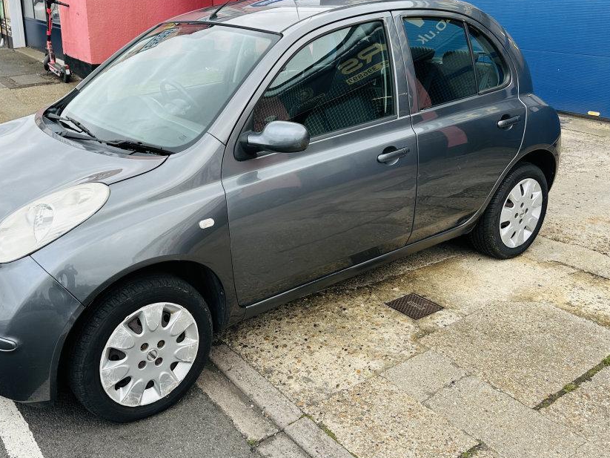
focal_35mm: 35
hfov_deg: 52.0
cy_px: 193
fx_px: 617
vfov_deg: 40.6
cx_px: 224
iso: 64
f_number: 1.78
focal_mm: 6.86
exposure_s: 1/121
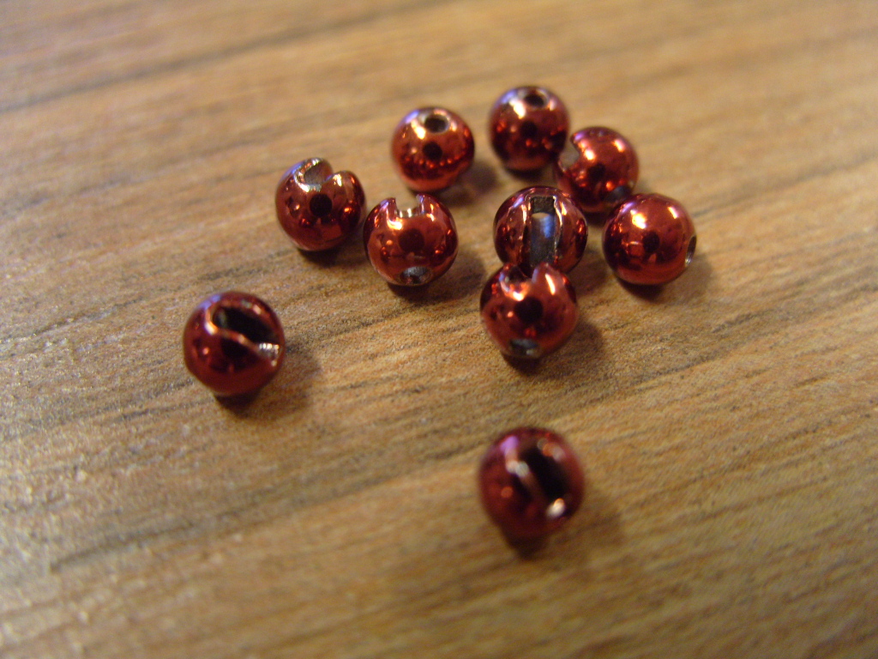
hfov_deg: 52.6
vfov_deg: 40.7
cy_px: 330
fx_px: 888
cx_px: 439
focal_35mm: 35
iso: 200
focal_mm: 7.8
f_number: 2.8
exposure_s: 1/20
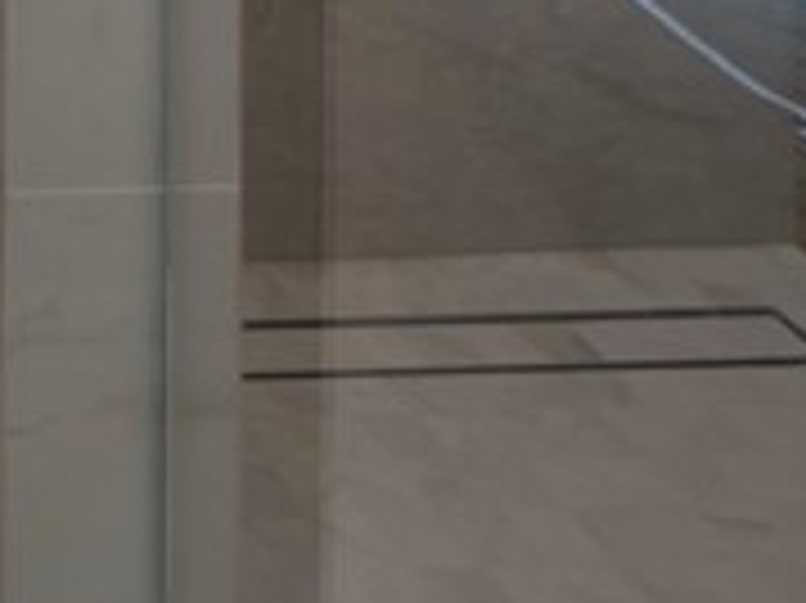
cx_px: -833
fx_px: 1861
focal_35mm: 80
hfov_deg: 17.3
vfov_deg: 12.1
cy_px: -1066
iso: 200
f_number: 7.1
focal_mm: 7
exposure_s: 1/25
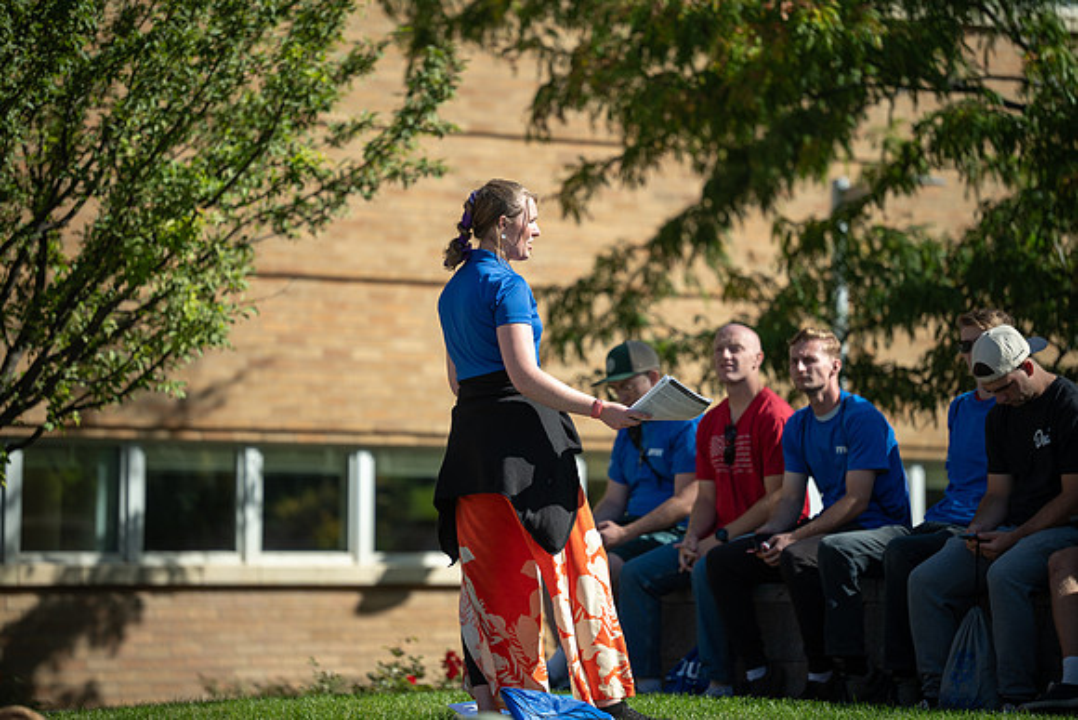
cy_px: 360
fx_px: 5092
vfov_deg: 8.1
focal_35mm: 170
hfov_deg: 12.1
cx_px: 539
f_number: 2.8
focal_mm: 170
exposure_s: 1/1250
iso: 80
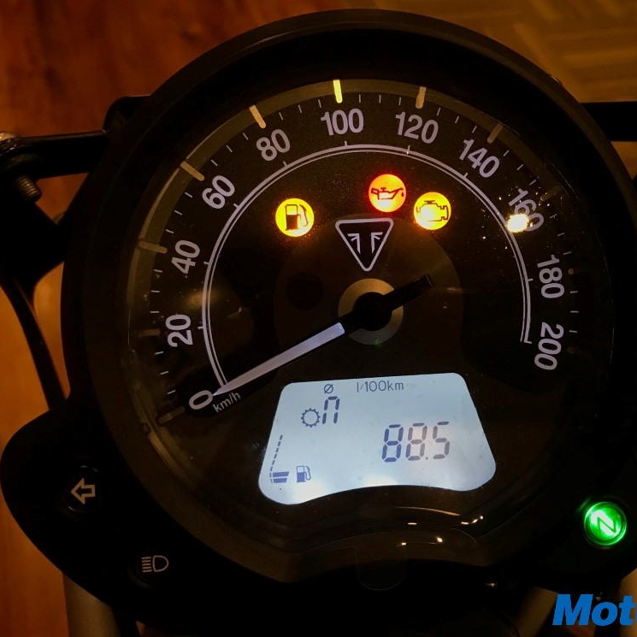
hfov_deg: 48.2
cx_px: 375
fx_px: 708
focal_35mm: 34
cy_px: 310
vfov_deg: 48.4
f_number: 1.8
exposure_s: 1/25
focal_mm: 3.99
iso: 32
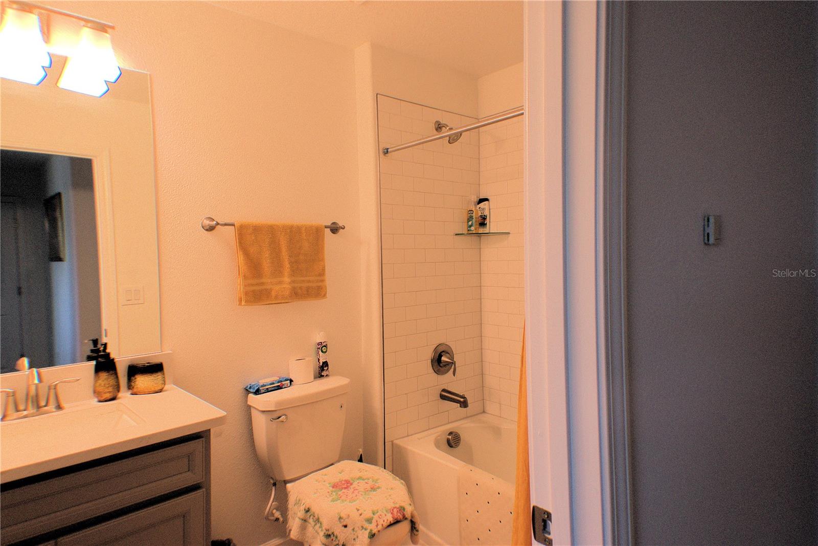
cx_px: 409
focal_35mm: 36
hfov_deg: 53.1
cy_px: 273
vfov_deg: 36.9
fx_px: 818
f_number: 5
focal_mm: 24
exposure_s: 1/100
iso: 400
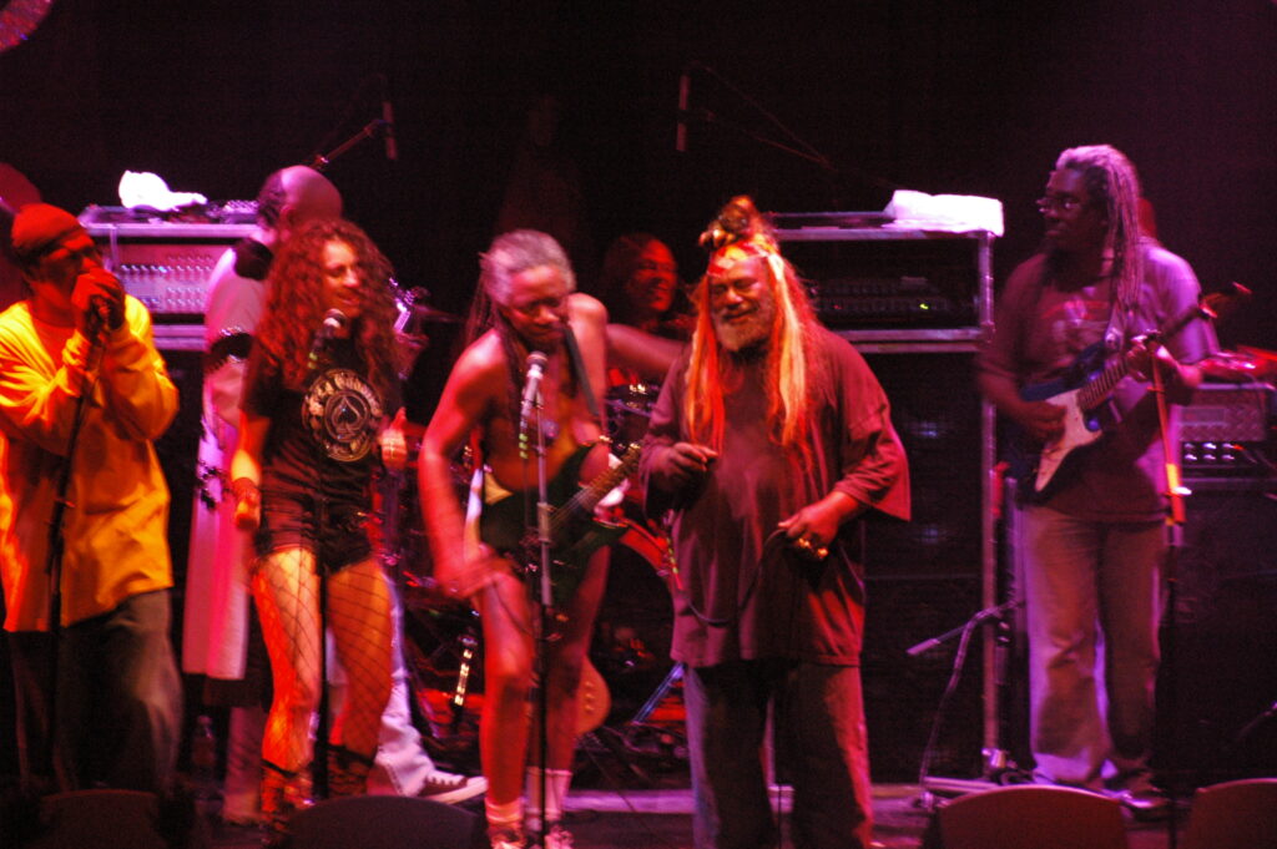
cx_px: 638
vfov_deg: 4.6
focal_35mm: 300
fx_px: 10633
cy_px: 424
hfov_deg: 6.9
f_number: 6.3
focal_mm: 200
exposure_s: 1/10
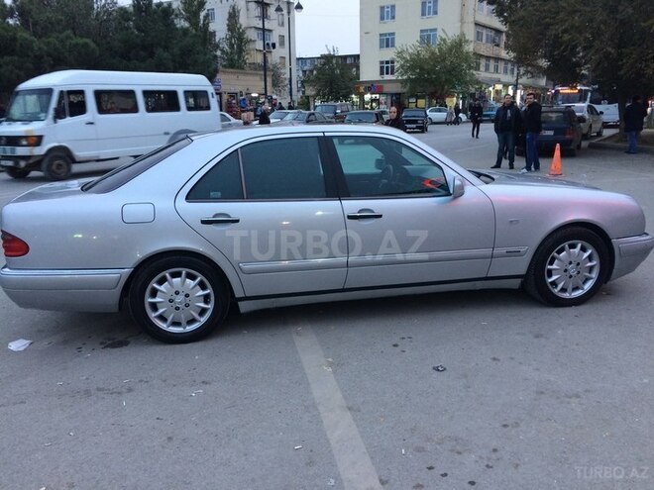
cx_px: 327
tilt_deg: -13.7
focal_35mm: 29
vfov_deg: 48.2
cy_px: 245
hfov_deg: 61.7
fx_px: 548
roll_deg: -0.7
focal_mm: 4.15
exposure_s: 1/33
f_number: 2.2
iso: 125
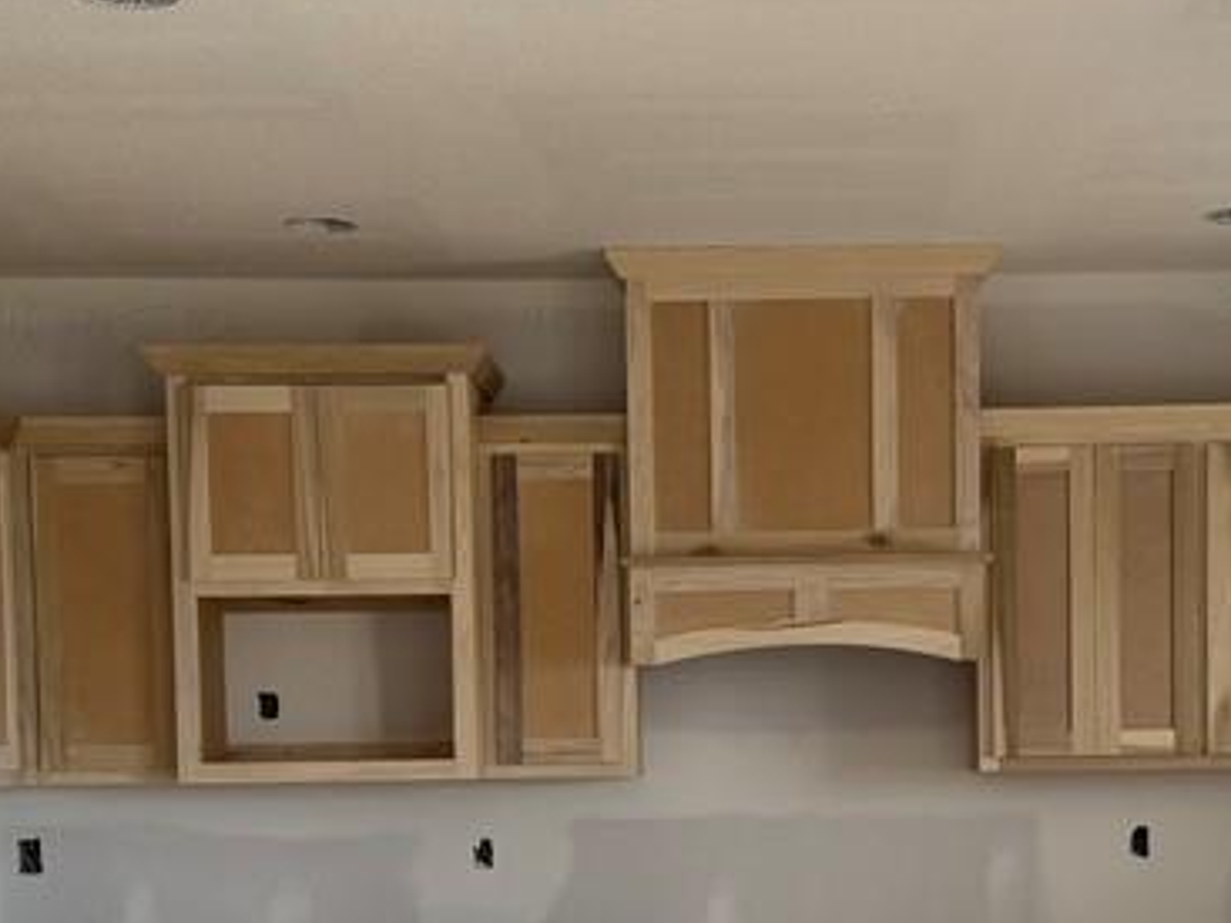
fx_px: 2382
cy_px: 819
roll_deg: +0.9
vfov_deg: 21.5
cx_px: 788
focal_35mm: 67
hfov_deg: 28.8
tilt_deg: -2.7
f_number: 1.78
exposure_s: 1/121
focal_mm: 6.76
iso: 100
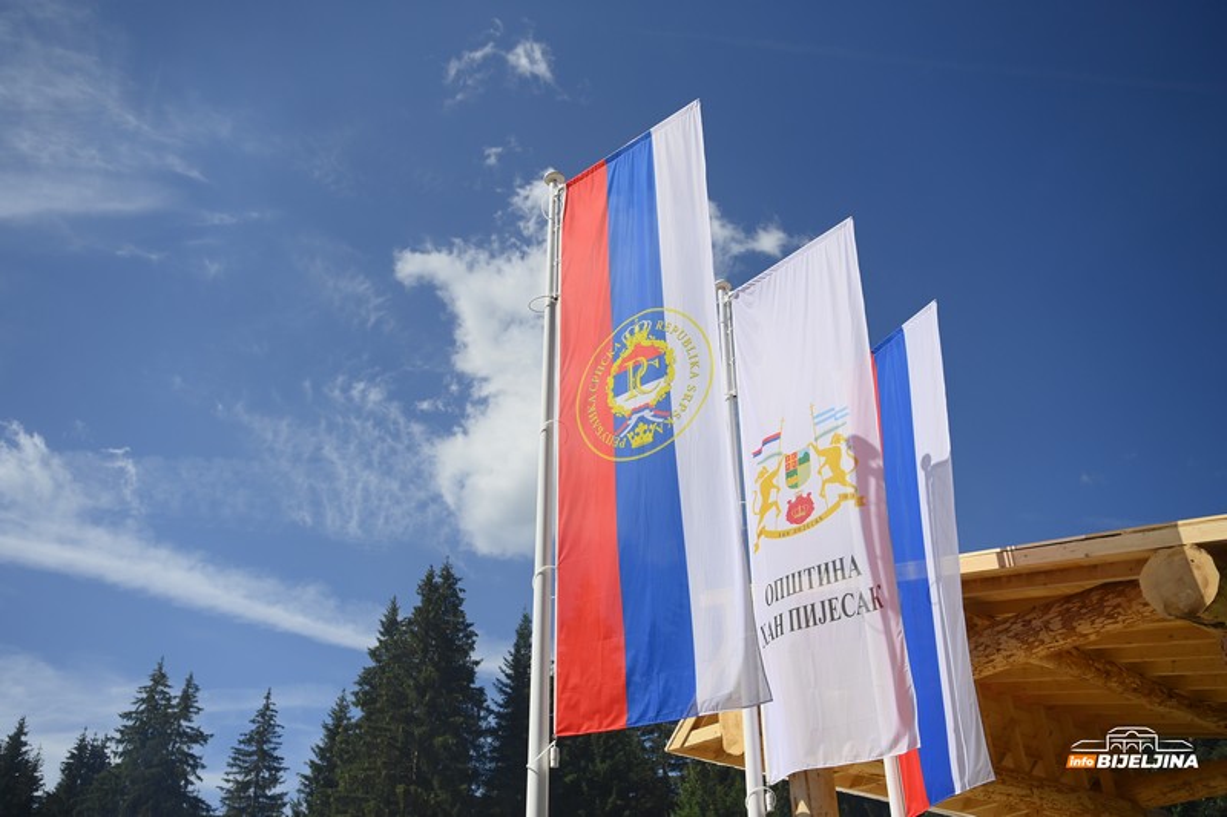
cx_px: 614
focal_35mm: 32
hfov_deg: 58.7
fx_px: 1090
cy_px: 408
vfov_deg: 41.1
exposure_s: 1/8000
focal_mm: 32
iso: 200
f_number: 3.5
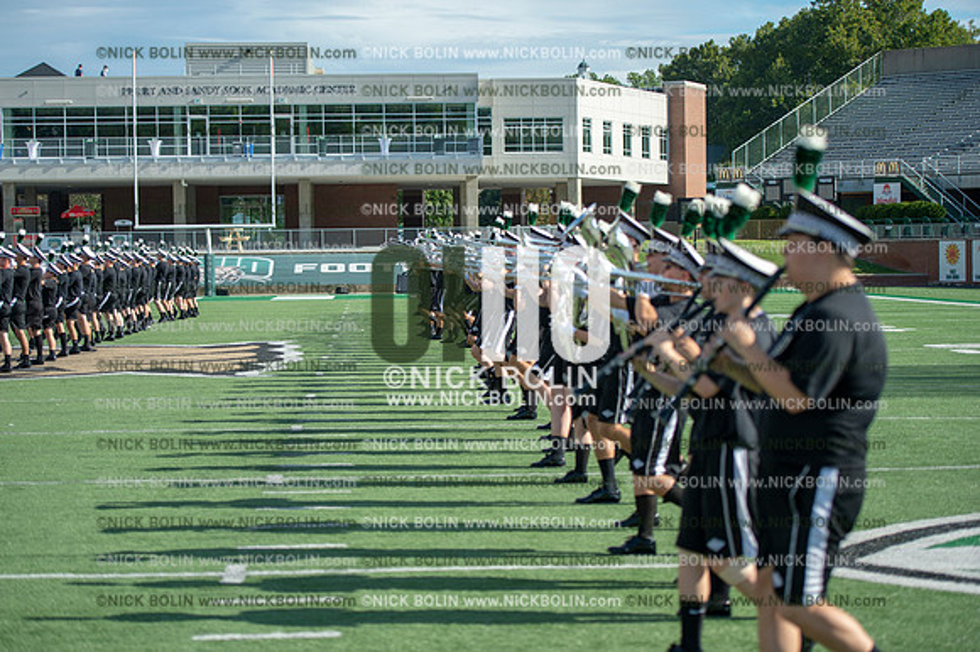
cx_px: 490
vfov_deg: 17.5
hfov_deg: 26.0
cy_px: 326
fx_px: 2122
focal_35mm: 78
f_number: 2.8
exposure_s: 1/2000
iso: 160
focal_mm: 78
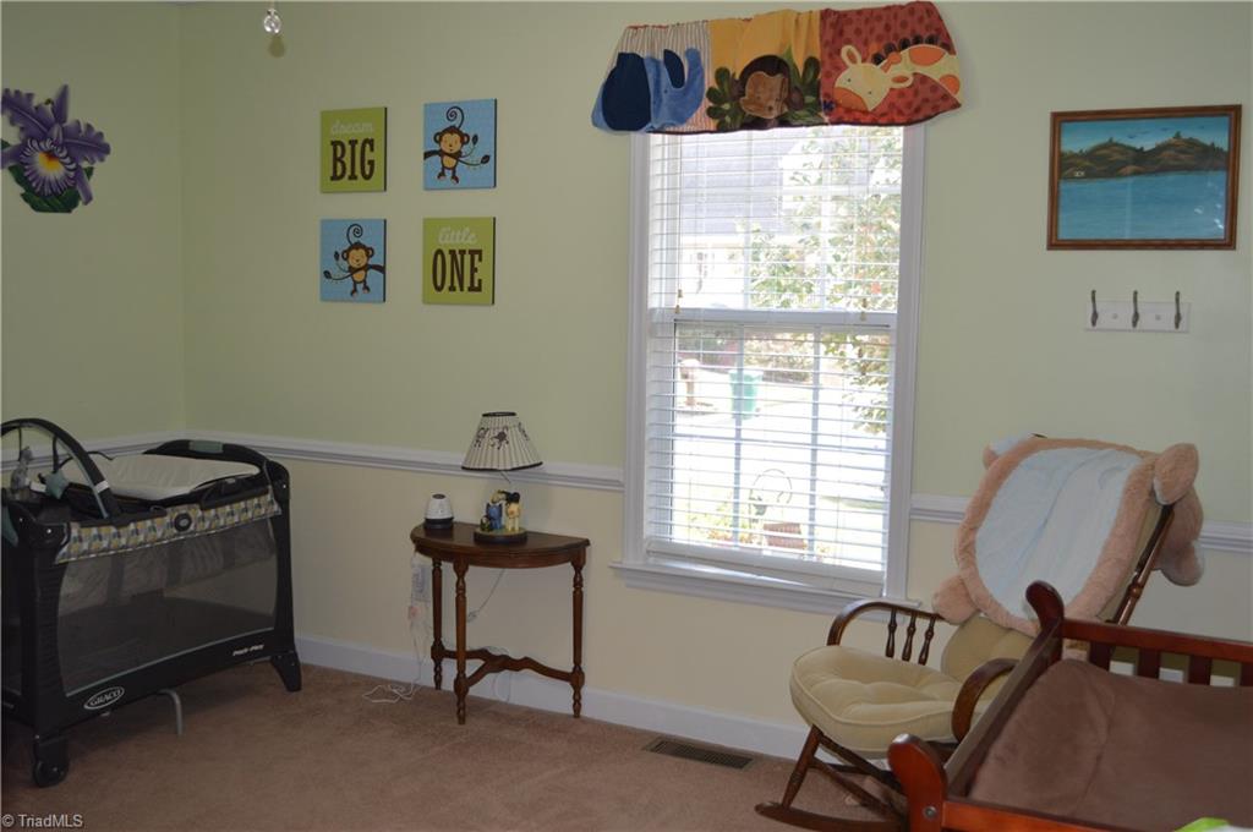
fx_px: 1251
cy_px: 416
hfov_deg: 53.2
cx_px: 626
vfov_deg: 36.8
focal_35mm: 36
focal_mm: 24
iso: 400
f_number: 4
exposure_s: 1/100
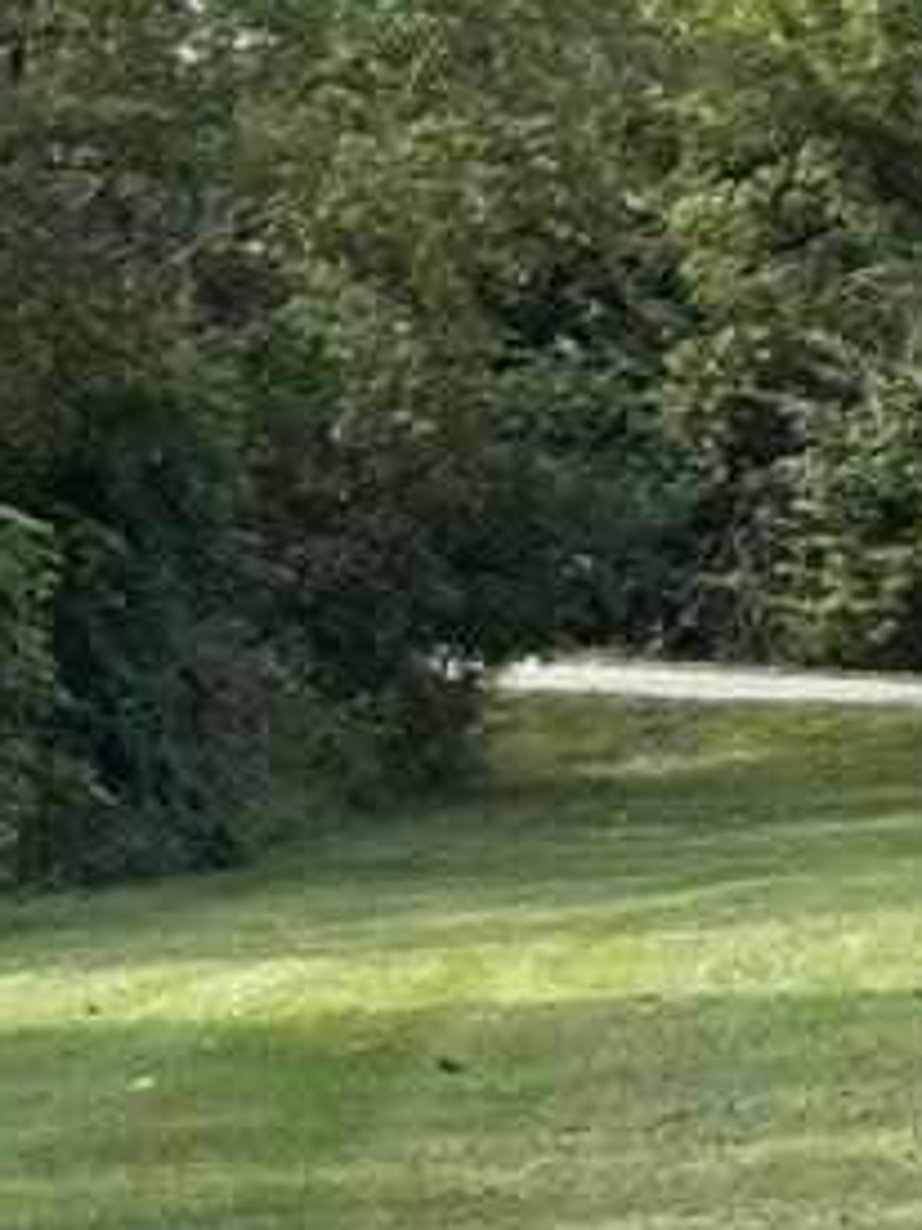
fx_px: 13435
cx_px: 904
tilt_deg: -7.0
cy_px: 1270
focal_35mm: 378
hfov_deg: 3.9
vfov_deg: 5.2
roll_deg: -2.4
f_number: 1.6
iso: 32
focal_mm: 5.96
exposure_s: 1/1295
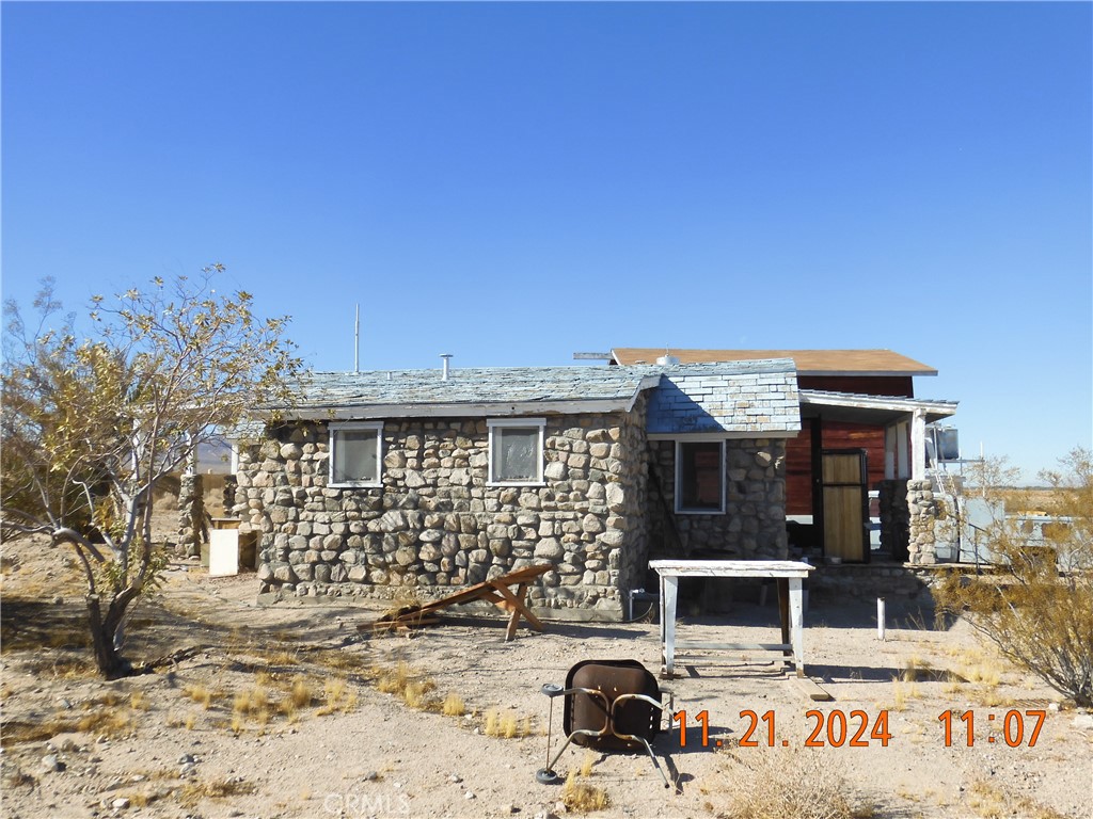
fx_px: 947
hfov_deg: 60.0
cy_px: 410
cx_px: 546
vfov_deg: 46.8
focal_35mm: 30
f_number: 3.5
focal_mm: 5.4
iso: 100
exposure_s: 1/1000
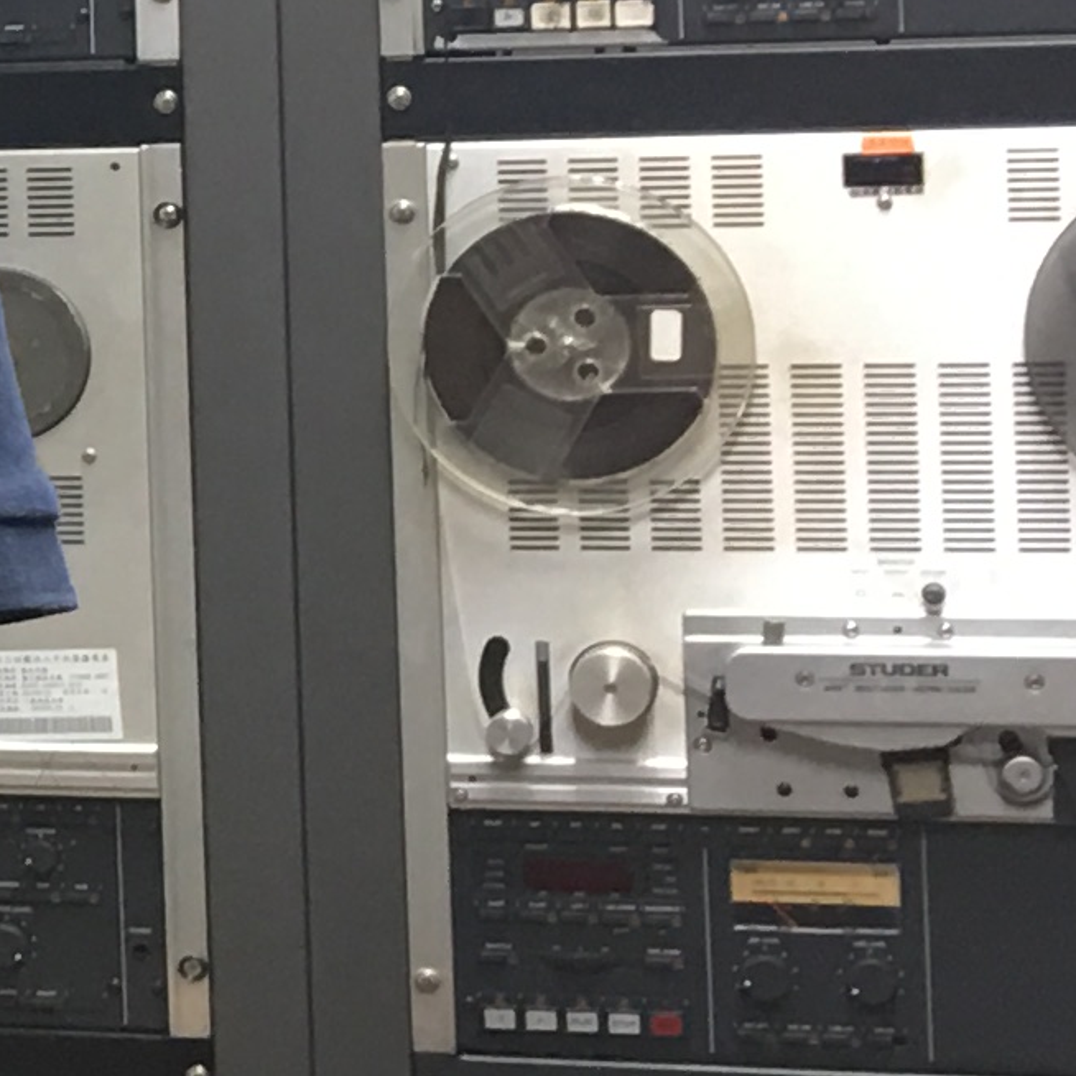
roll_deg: +2.3
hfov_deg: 9.7
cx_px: -1596
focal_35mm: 158
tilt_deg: -0.5
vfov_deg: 11.0
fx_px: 5556
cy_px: 196
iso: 32
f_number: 2.2
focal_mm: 4.15
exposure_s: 1/15
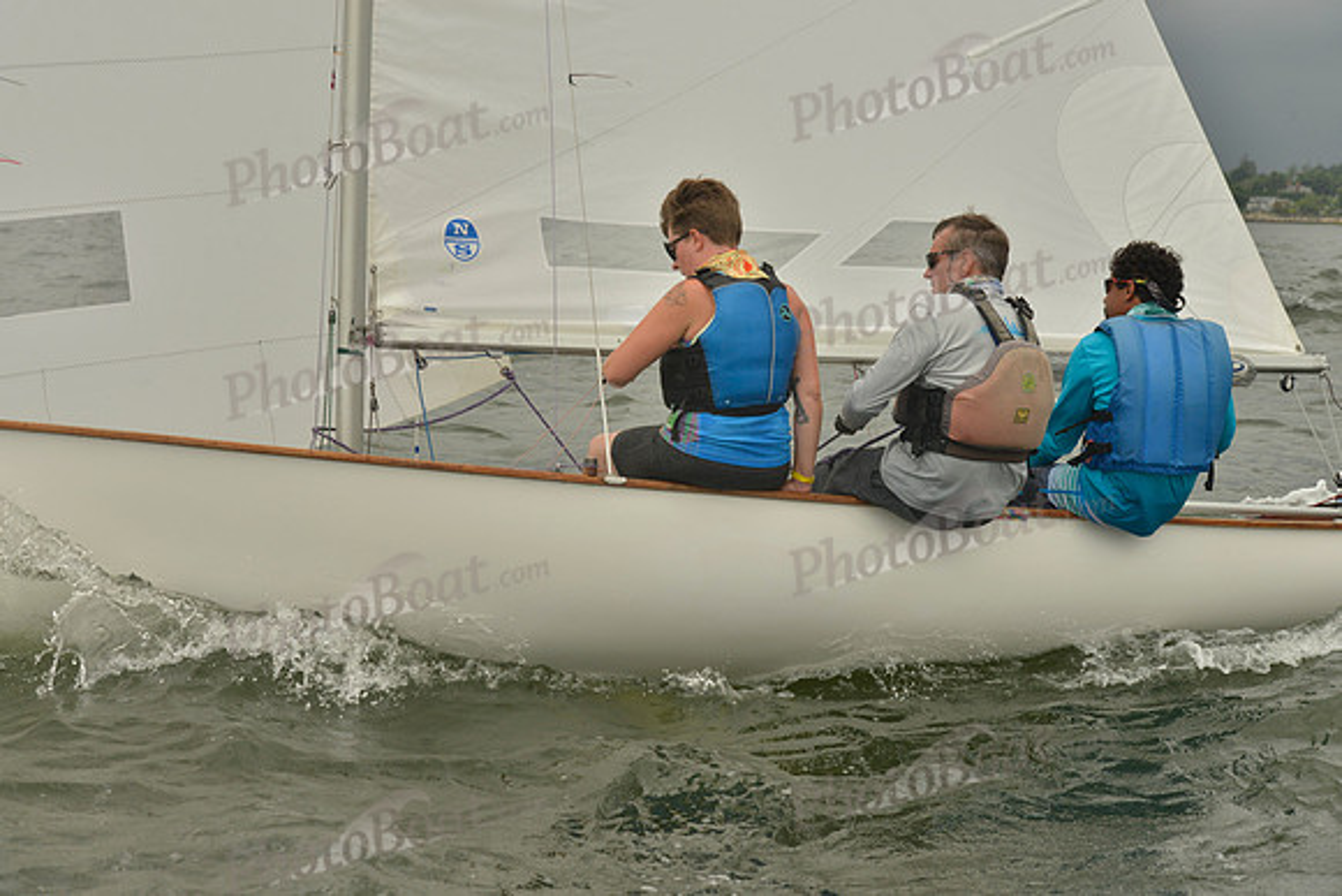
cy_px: 448
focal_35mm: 70
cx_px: 671
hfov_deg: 28.8
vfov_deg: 19.5
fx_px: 2610
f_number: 9
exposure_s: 1/1250
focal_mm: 70
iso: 400
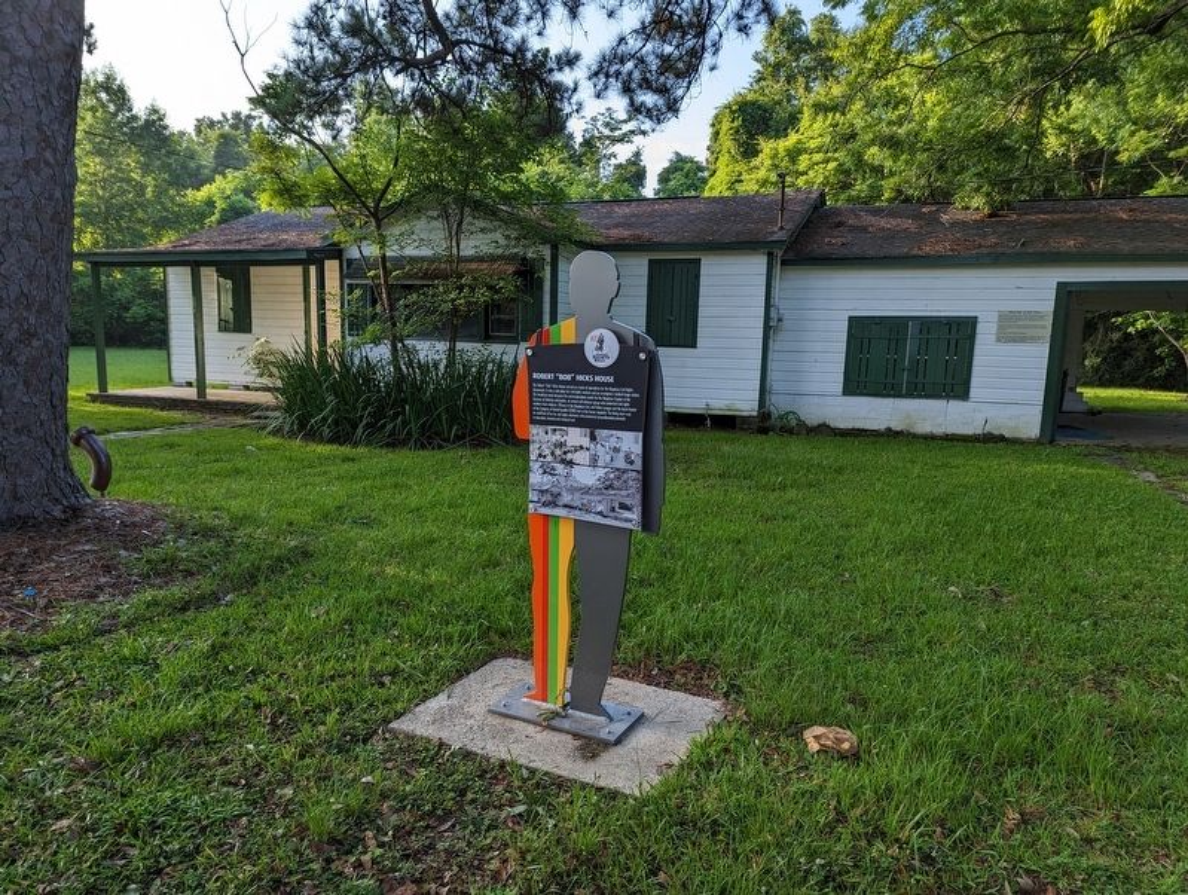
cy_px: 448
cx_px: 594
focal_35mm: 24
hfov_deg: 71.5
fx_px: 825
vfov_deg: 57.0
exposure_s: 1/264
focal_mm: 6.81
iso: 31
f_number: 1.85
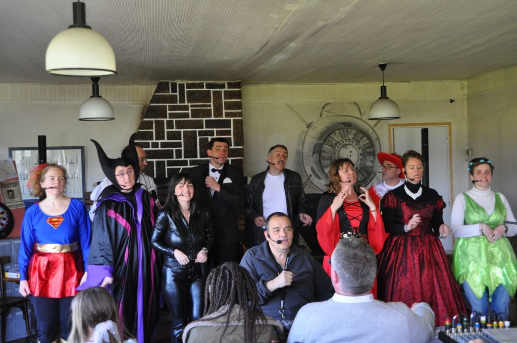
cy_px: 172
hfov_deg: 38.9
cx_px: 258
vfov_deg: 26.4
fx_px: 731
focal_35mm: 51
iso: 800
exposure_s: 1/50
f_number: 4.5
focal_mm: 34
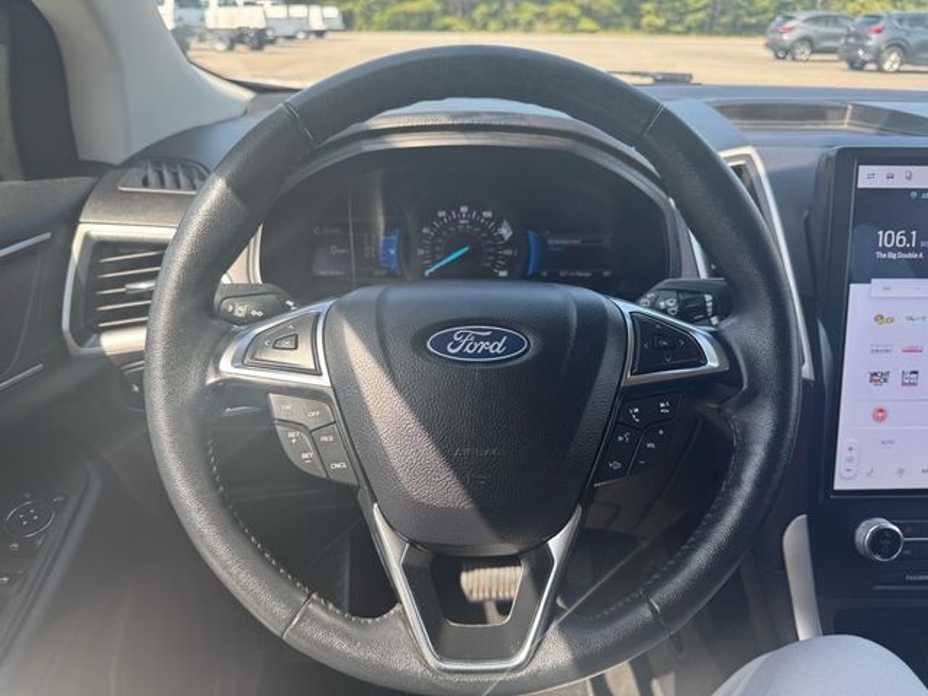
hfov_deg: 71.6
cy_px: 348
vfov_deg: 56.8
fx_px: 643
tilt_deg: -27.3
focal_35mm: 24
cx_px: 464
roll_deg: +0.8
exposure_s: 1/343
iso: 80
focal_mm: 6.76
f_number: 1.78
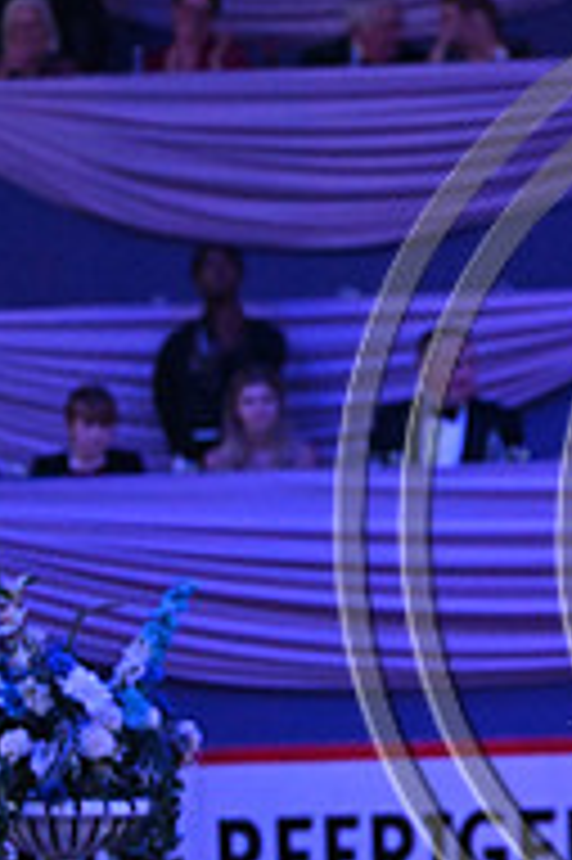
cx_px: 863
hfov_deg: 2.3
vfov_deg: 3.4
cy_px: 450
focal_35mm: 608
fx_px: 14516
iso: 8000
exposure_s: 1/800
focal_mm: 200
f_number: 4
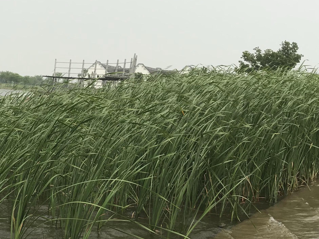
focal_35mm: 60
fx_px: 553
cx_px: 92
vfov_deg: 24.3
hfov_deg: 31.8
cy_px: 154
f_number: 1.8
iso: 20
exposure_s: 1/3425
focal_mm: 3.99
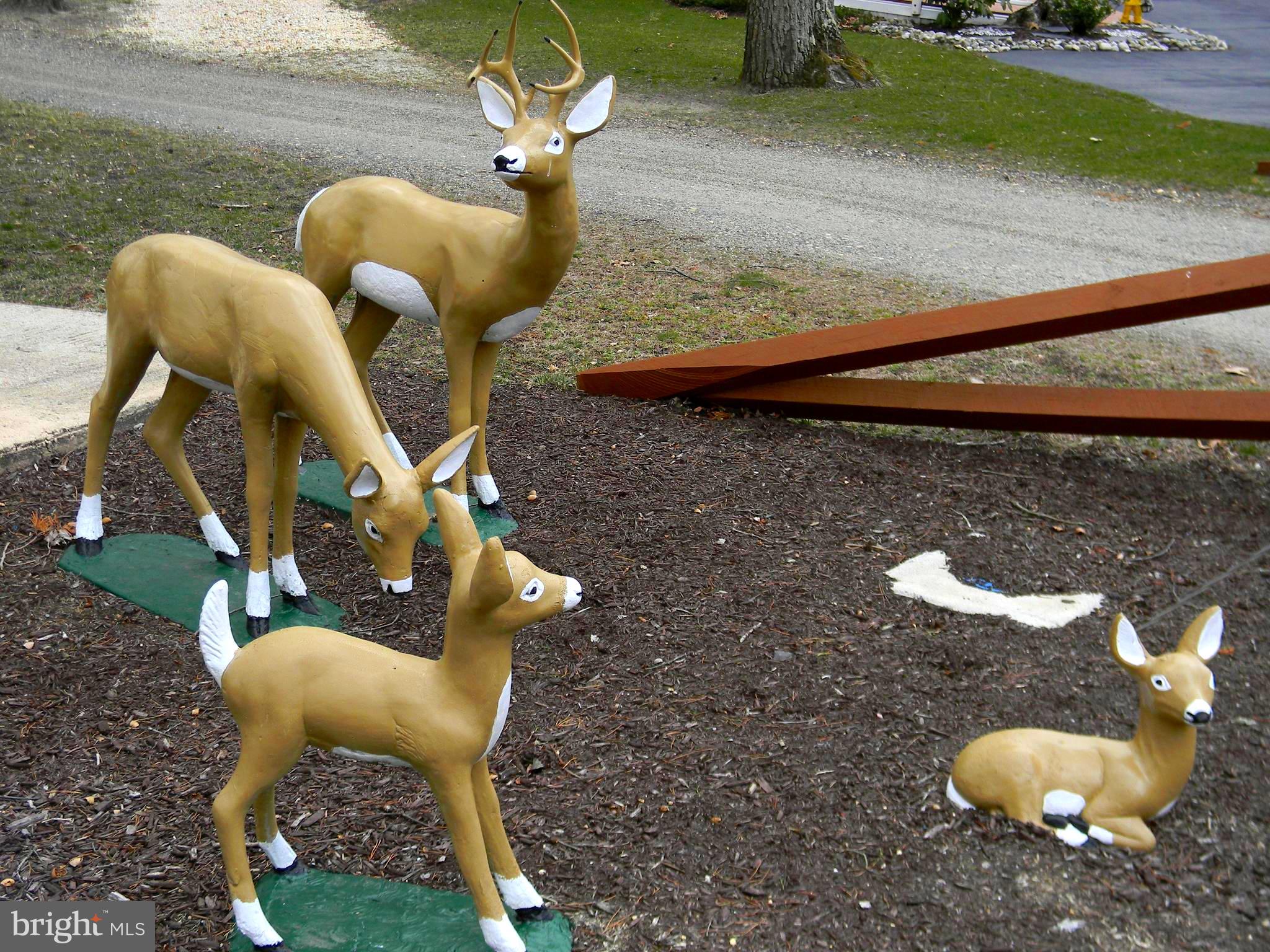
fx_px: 1724
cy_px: 476
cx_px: 635
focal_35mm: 47
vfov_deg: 30.9
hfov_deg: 40.4
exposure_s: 1/132
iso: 80
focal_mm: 8.6
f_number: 3.9
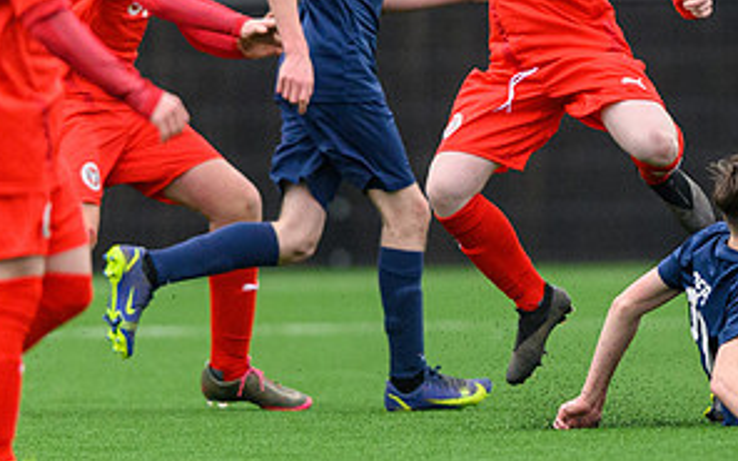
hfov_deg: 1.6
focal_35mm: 1344
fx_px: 27032
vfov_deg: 1.0
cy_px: 375
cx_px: 718
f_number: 2.8
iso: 3200
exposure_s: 1/2000
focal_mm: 400
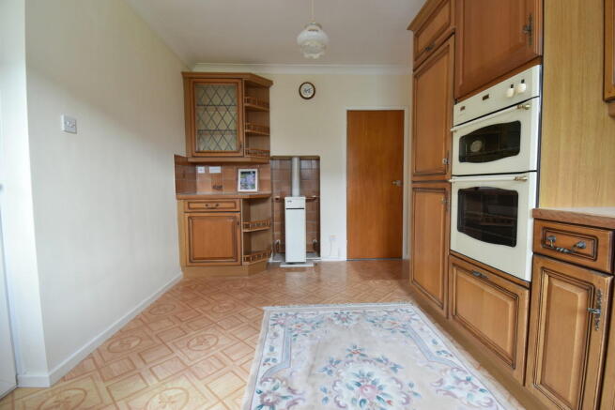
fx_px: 256
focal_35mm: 15
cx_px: 308
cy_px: 205
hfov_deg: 100.4
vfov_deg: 77.4
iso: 400
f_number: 8
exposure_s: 1.6
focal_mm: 10
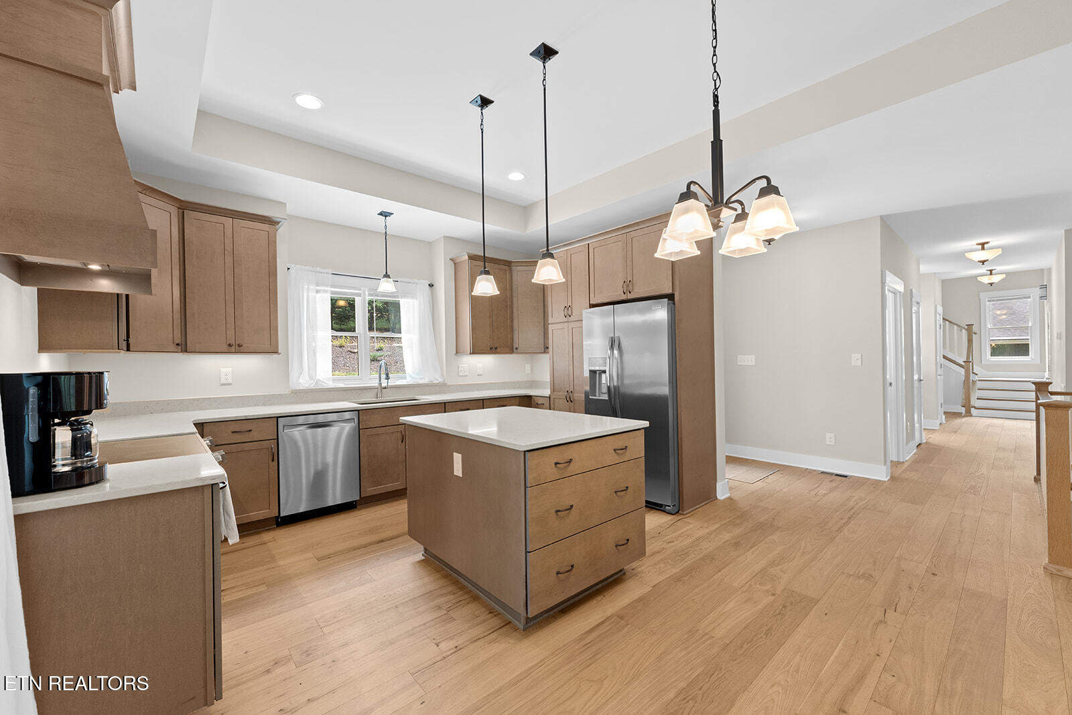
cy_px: 358
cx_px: 536
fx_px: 417
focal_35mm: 14
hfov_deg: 104.2
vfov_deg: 81.2
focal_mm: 14
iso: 800
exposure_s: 1/50
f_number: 8
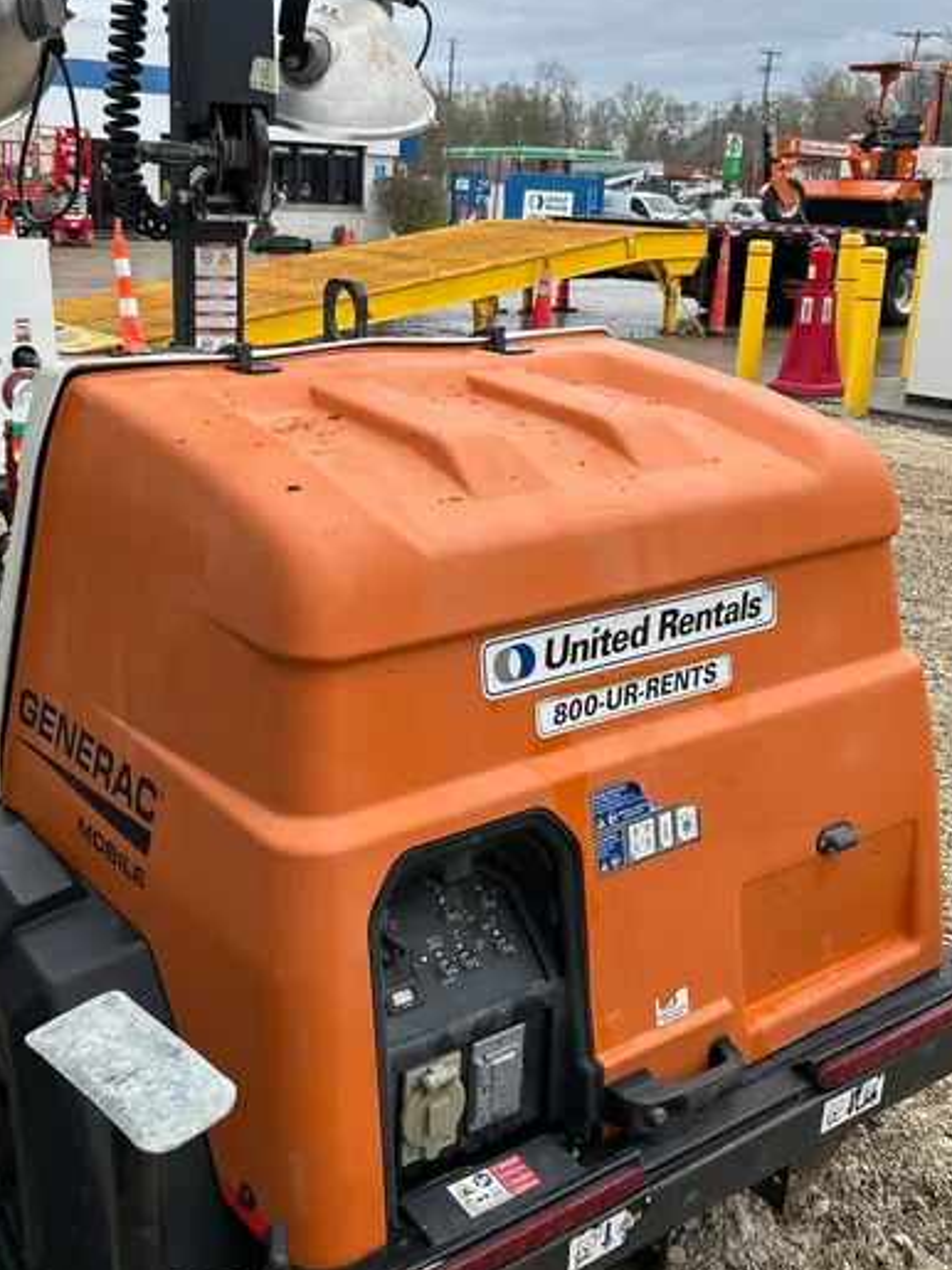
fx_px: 1357
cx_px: 414
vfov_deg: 50.1
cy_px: 571
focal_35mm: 37
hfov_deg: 38.6
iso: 50
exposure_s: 1/1531
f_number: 1.5
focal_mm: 5.7
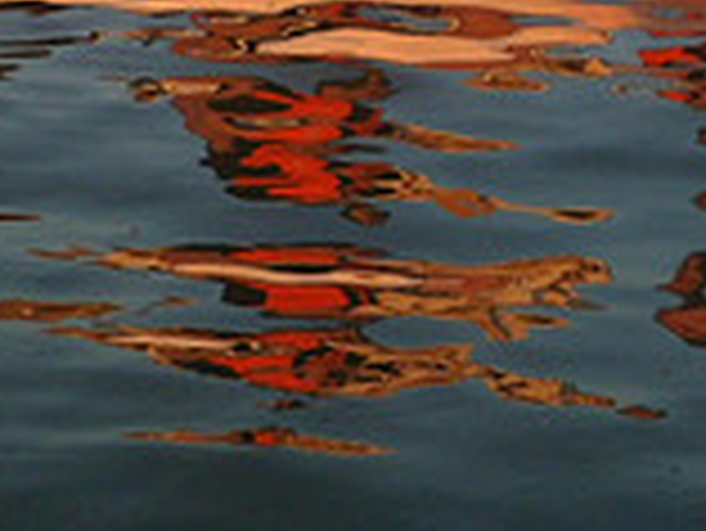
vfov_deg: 14.3
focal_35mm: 96
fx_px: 1959
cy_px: -286
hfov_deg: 19.0
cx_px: 913
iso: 80
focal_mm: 4.9
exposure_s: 1/350
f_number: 3.3
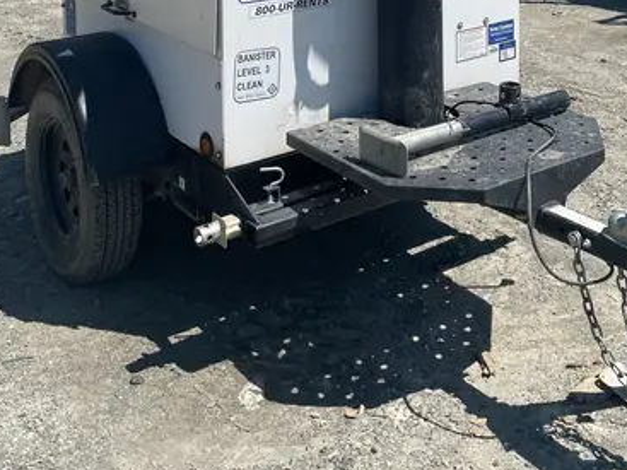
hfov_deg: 36.7
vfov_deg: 24.9
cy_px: -112
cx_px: 378
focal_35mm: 52
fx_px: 942
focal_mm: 4.2
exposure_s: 1/4132
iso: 32
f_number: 1.6
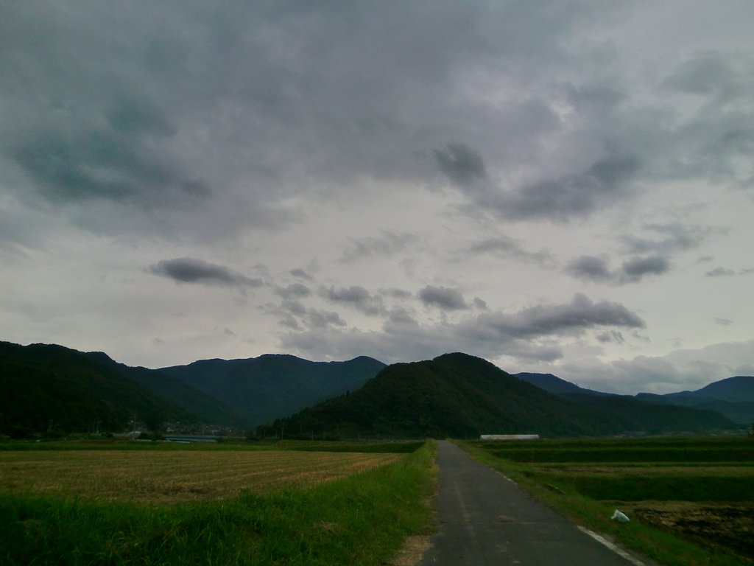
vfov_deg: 49.7
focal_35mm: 28
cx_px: 377
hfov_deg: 63.4
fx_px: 610
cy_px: 283
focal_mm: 4.65
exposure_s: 1/250
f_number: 2.6
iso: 64
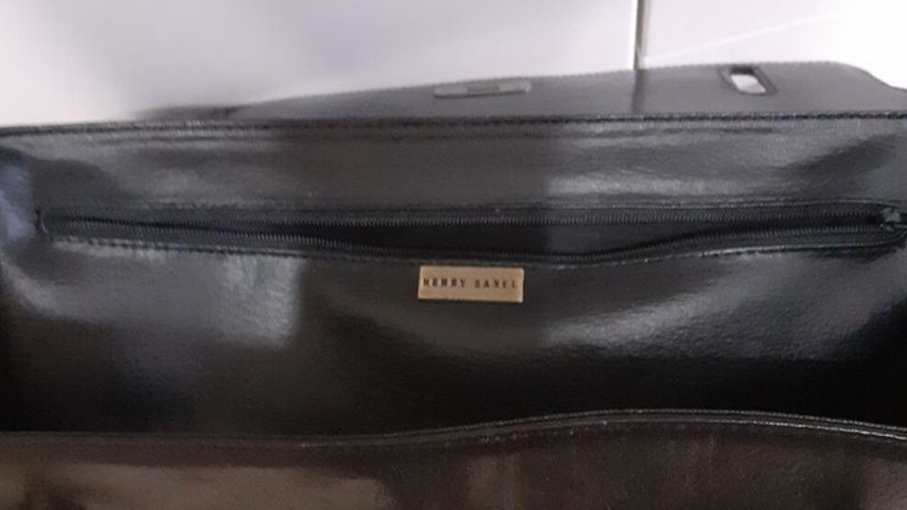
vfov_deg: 29.7
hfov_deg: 50.5
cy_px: 283
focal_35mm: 40
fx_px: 962
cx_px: 460
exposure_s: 1/20
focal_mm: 3.6
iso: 800
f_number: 1.9
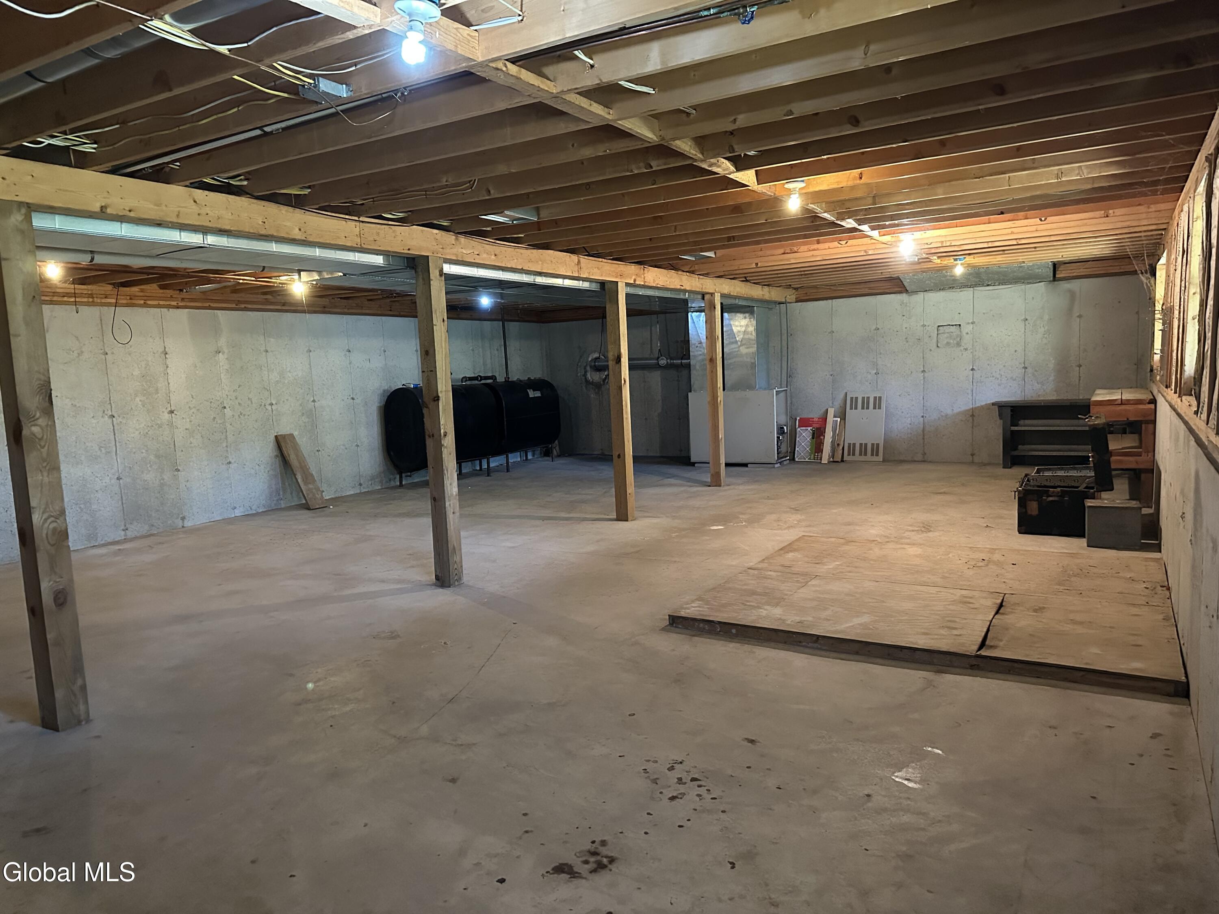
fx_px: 845
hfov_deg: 71.6
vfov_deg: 56.8
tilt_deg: -5.7
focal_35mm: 24
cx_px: 610
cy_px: 457
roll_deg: +2.1
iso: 1000
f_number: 1.78
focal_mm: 6.86
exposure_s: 1/40
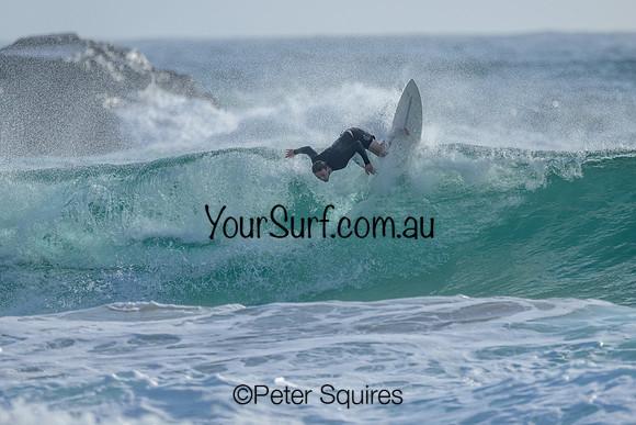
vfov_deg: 1.7
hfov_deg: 2.6
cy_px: 212
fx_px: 14136
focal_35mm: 800
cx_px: 318
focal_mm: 800
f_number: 6.3
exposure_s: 1/2000
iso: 200
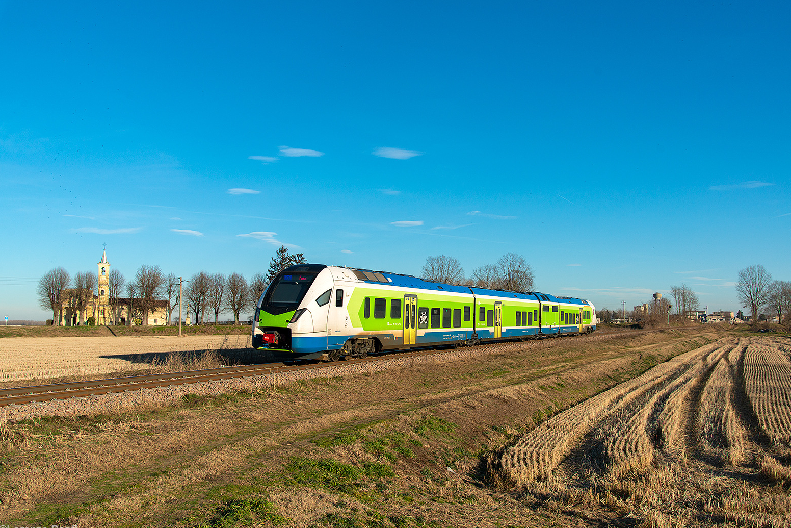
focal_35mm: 33
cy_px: 266
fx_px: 725
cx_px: 402
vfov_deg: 40.0
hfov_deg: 57.2
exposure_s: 1/1000
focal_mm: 32
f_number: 6.3
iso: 250
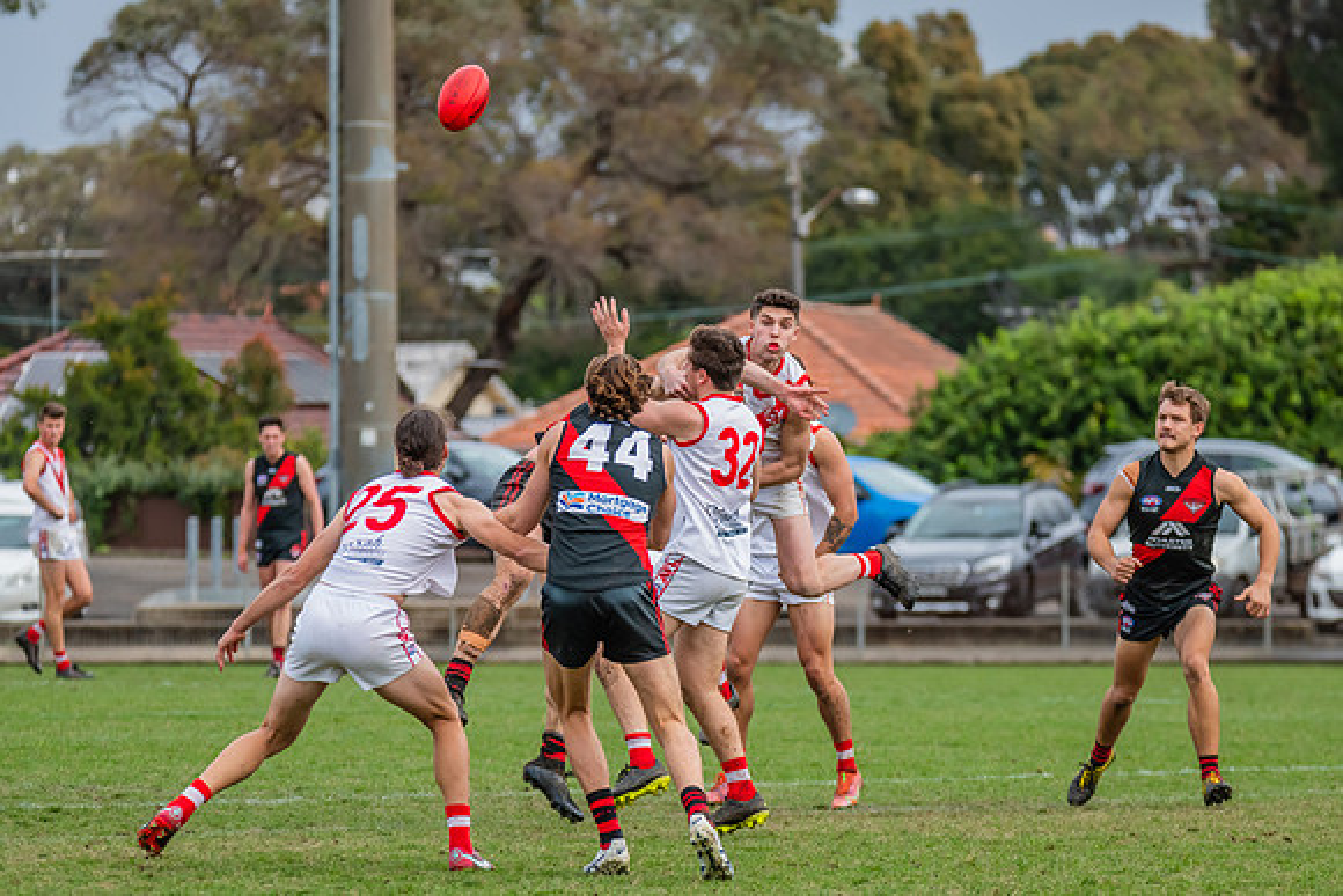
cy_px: 403
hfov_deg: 6.2
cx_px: 716
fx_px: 12498
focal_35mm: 335
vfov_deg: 4.1
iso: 800
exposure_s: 1/1600
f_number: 7.1
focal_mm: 280
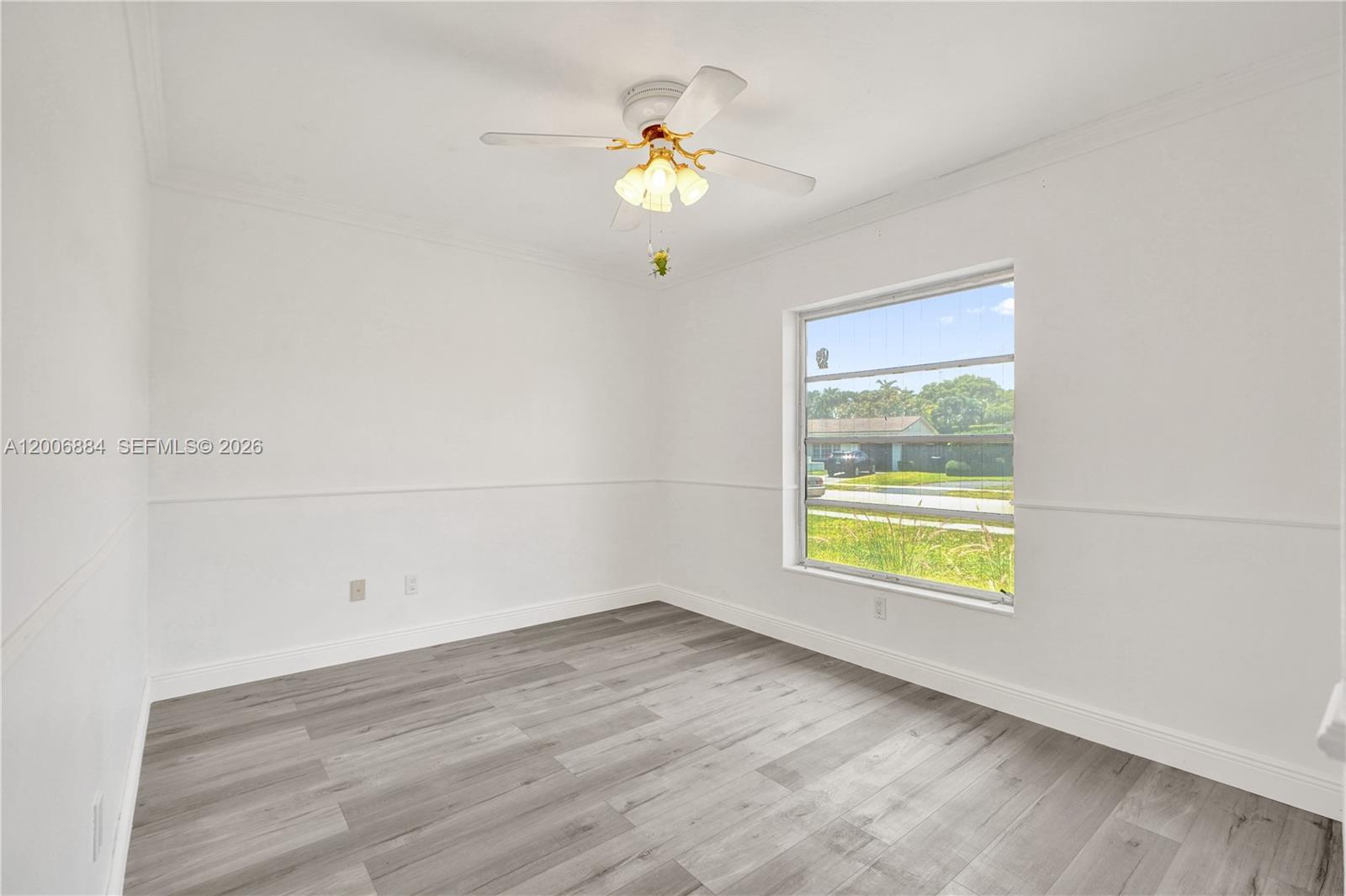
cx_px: 673
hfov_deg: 96.8
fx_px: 598
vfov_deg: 73.7
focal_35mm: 16
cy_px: 448
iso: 400
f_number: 4
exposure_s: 1/160
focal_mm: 16
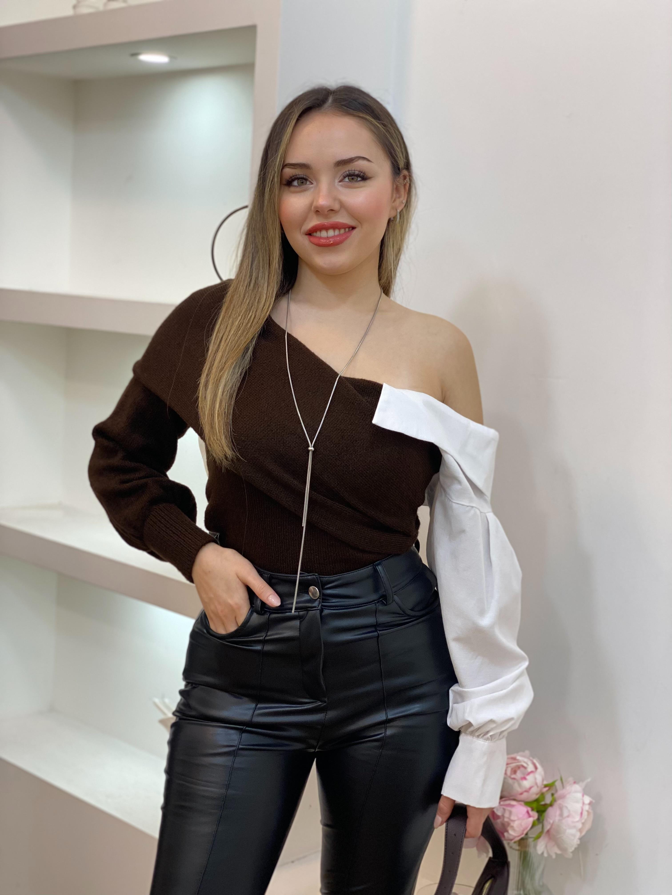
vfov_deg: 36.8
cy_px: 448
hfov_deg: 28.0
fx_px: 1346
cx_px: 336
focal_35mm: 52
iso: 100
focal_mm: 6
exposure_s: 1/100
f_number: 2
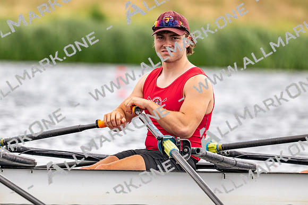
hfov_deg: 3.4
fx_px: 5130
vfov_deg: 2.3
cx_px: 154
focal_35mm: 600
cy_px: 102
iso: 560
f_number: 4.5
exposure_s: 1/2500
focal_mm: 400
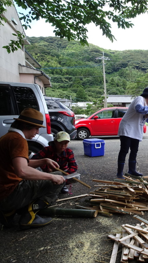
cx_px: 165
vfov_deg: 56.6
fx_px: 244
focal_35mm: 35
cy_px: 131
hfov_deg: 30.1
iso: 80
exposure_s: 1/200
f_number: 3.5
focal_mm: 4.1
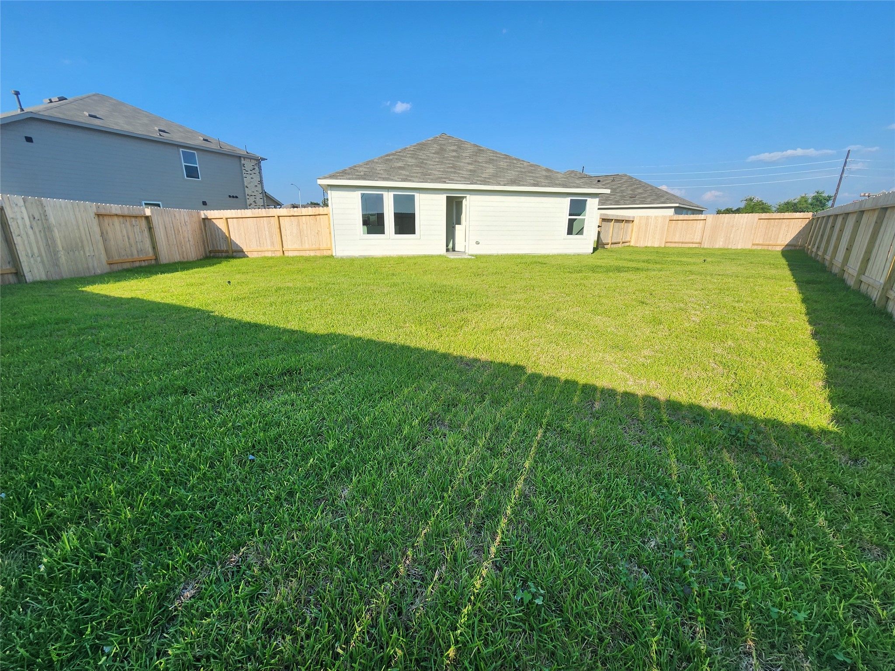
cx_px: 448
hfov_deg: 106.2
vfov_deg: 89.9
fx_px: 336
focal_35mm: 13
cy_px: 336
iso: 50
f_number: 2.2
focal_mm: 2.2
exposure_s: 1/1395
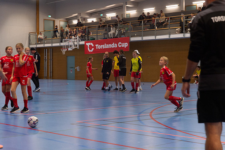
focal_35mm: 70
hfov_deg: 28.9
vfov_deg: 19.4
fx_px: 437
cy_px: 75
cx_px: 112
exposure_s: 1/400
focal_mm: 70
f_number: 3.5
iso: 2200
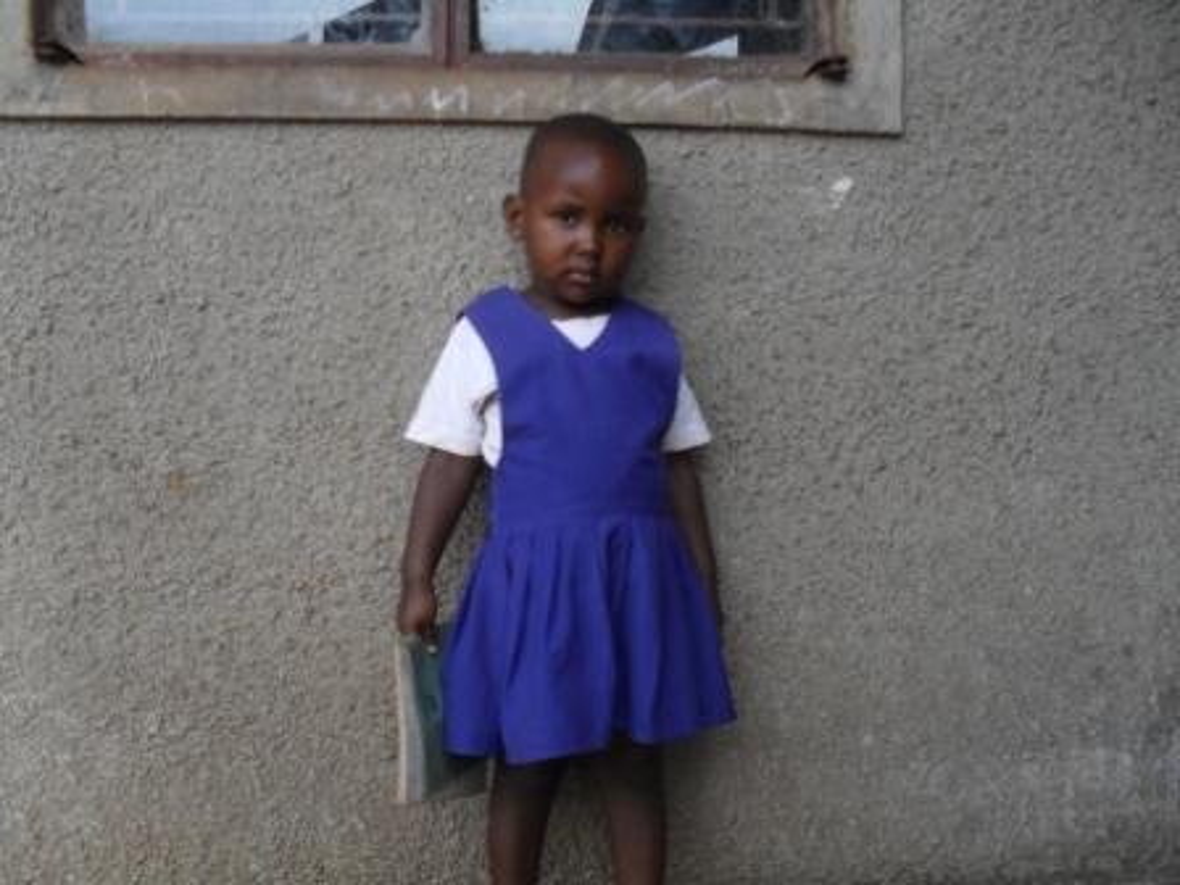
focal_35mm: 35
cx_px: 590
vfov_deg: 40.7
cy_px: 442
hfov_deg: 52.6
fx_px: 1193
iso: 100
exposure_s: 1/125
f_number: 3.2
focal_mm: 6.3
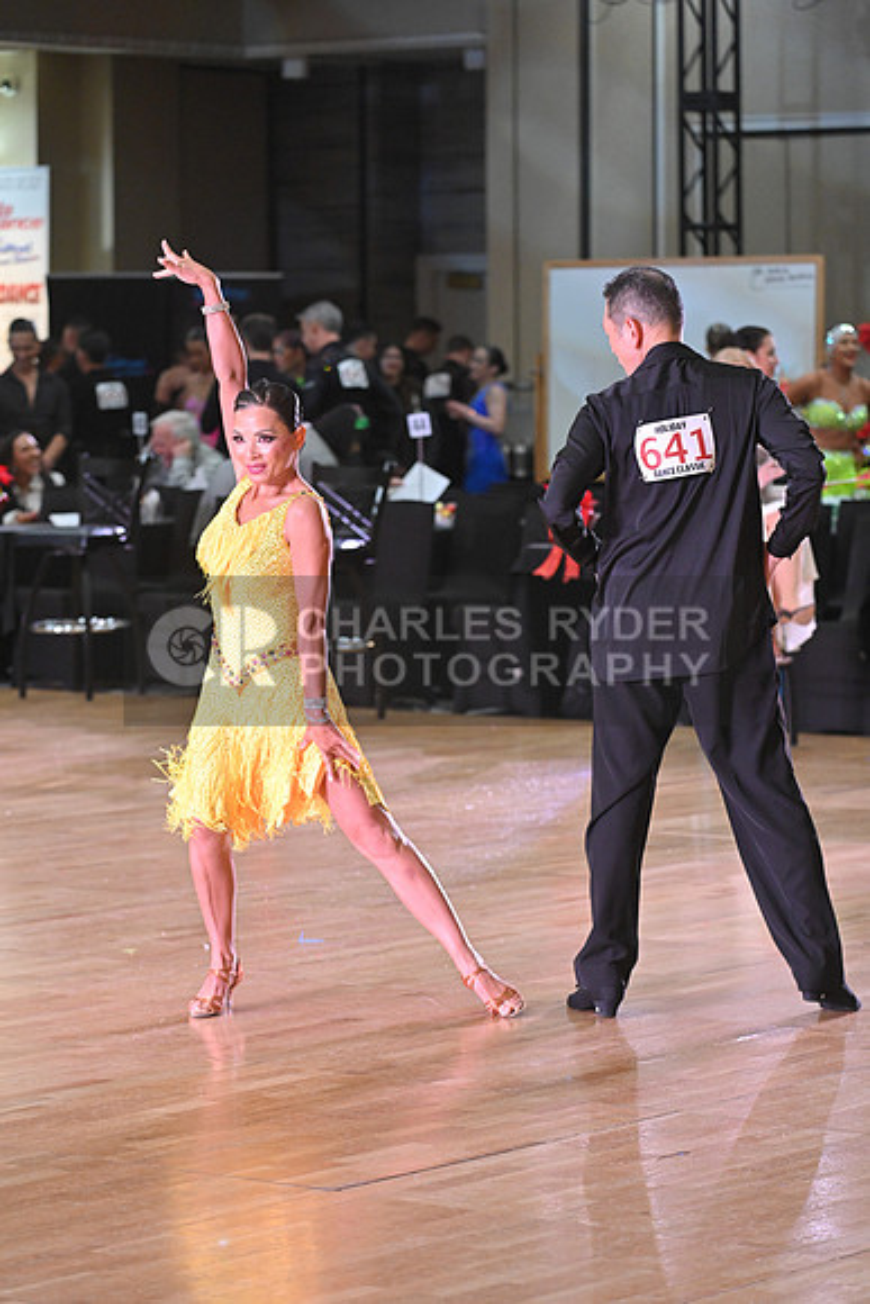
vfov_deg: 15.8
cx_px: 435
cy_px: 652
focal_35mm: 130
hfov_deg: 10.6
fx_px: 4709
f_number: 4.5
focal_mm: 130
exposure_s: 1/400
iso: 3200
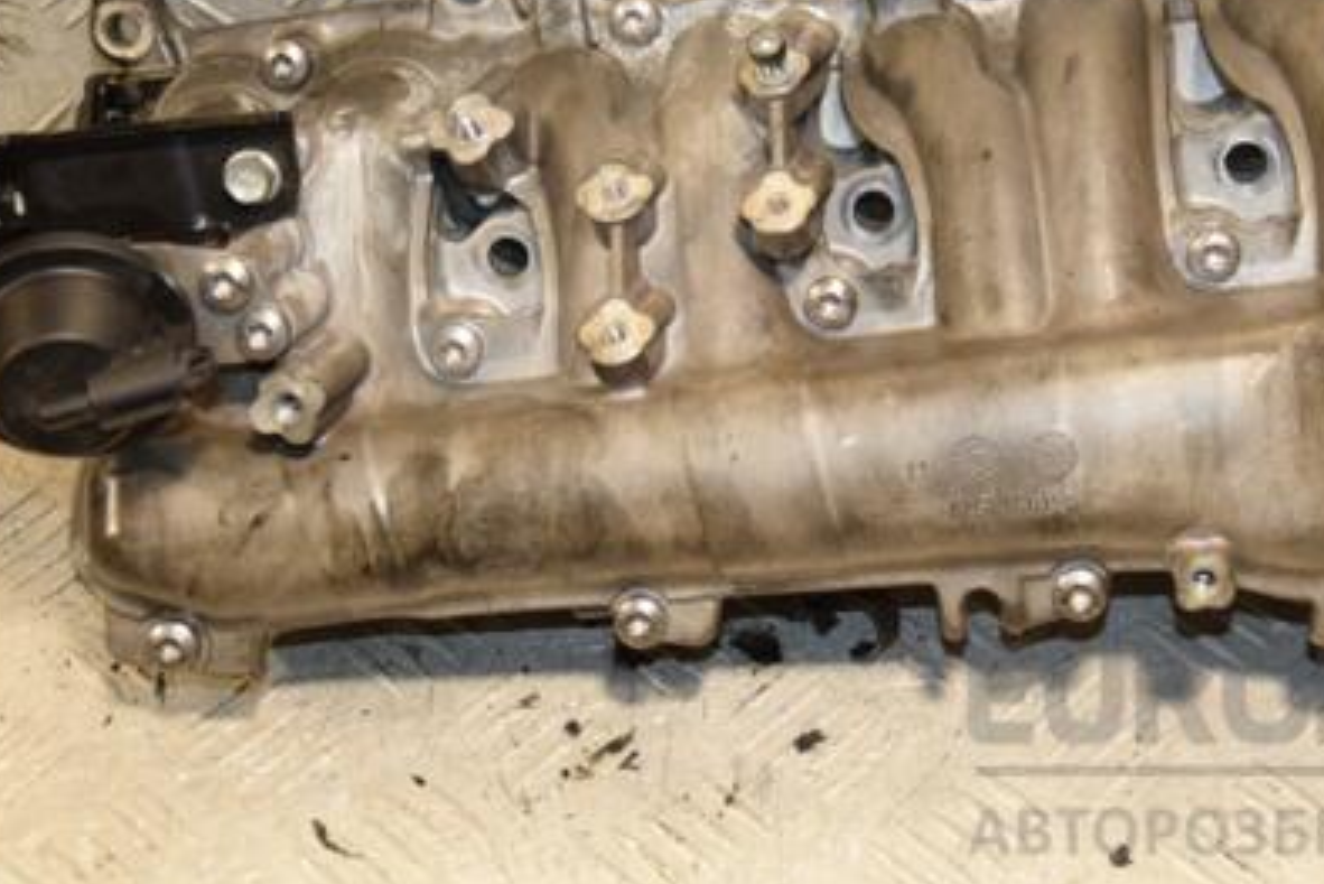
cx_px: 904
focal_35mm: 96
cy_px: 245
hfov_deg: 21.1
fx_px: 3532
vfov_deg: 14.2
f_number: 4.8
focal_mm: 42
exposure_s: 1/160
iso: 800
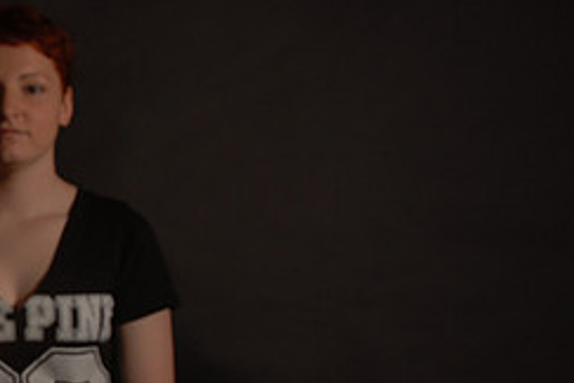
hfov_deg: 22.2
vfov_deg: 15.8
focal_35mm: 86
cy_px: 322
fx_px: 1371
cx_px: -80
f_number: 5.6
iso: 100
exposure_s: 1/3
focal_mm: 24
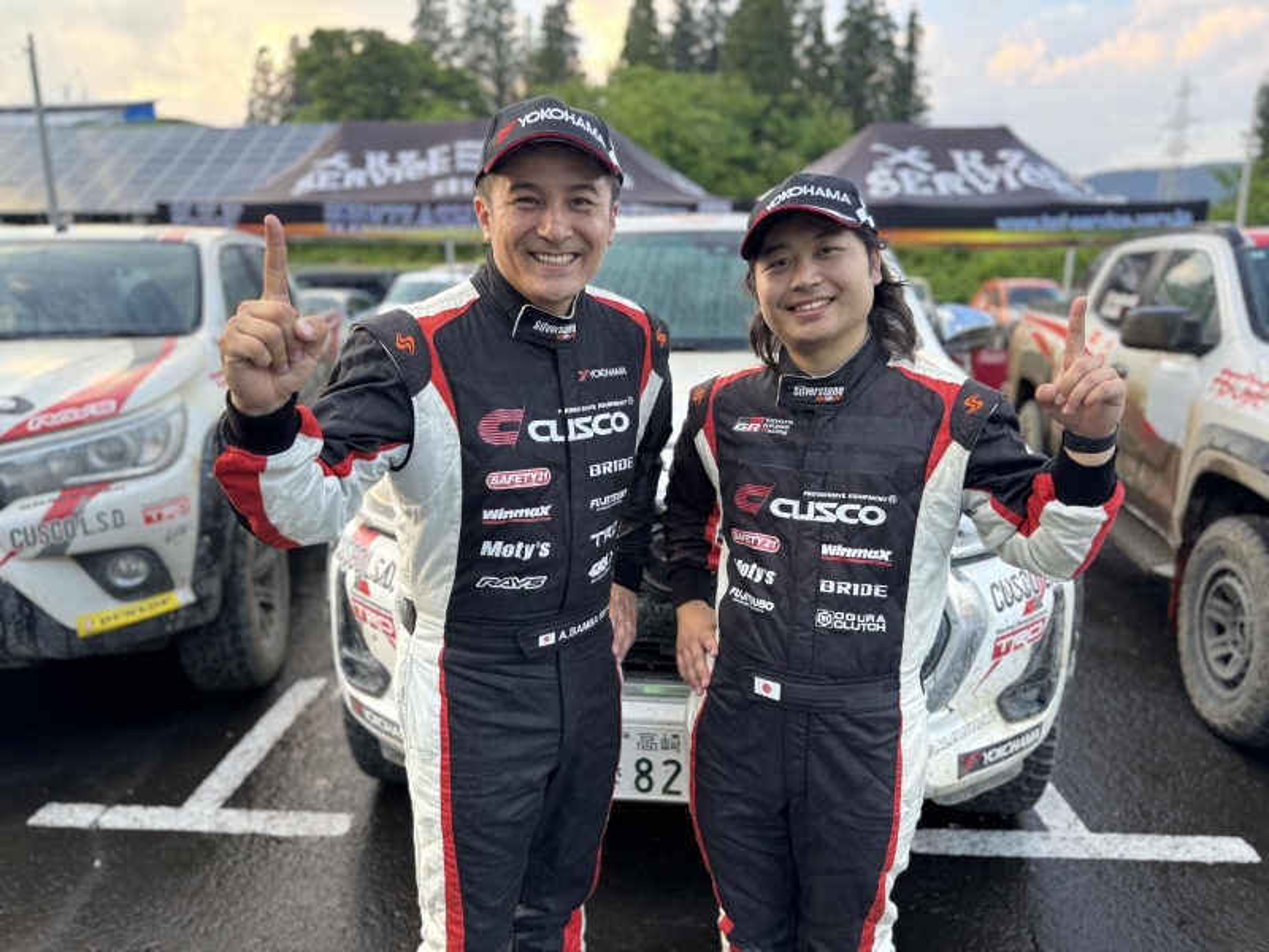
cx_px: 634
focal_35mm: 24
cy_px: 476
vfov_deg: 56.8
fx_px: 880
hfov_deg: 71.6
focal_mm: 6.76
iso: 50
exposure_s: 1/131
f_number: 1.78
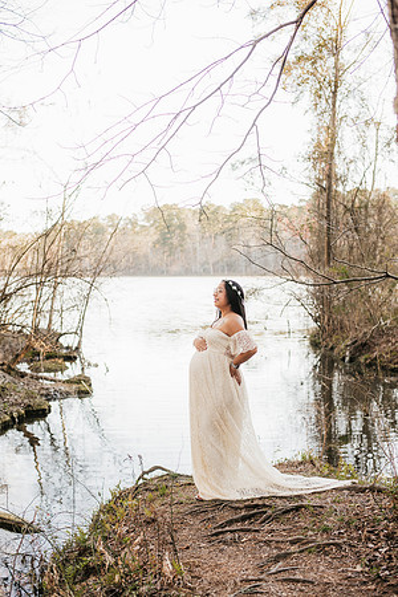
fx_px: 829
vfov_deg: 39.6
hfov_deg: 27.0
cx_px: 199
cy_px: 298
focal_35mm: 50
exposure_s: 1/400
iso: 400
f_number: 2.8
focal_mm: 50
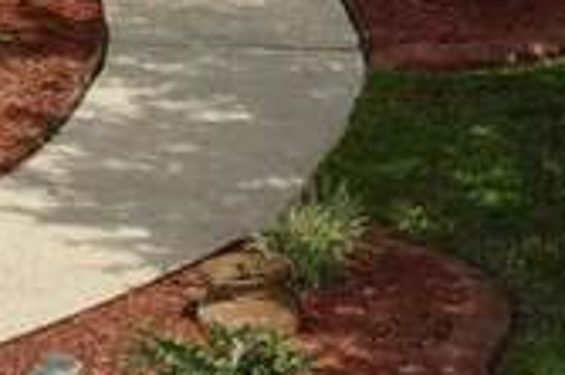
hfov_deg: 10.6
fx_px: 2995
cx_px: -61
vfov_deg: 7.1
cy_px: -120
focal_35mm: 191
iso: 100
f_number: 2.8
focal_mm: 4.5
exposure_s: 1/1000
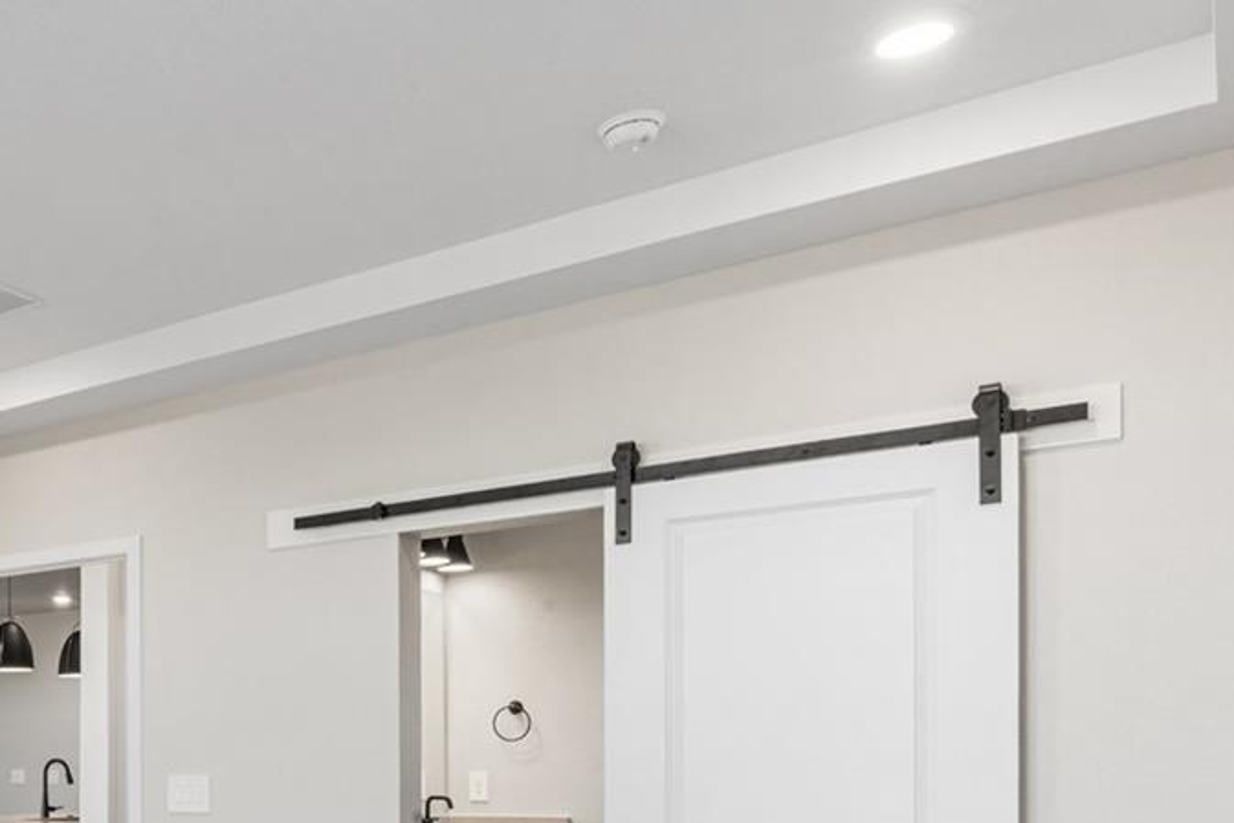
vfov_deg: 32.7
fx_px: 1303
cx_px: -73
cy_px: 785
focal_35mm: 38
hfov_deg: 41.9
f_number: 20
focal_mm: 16
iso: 100
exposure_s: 1/1.25
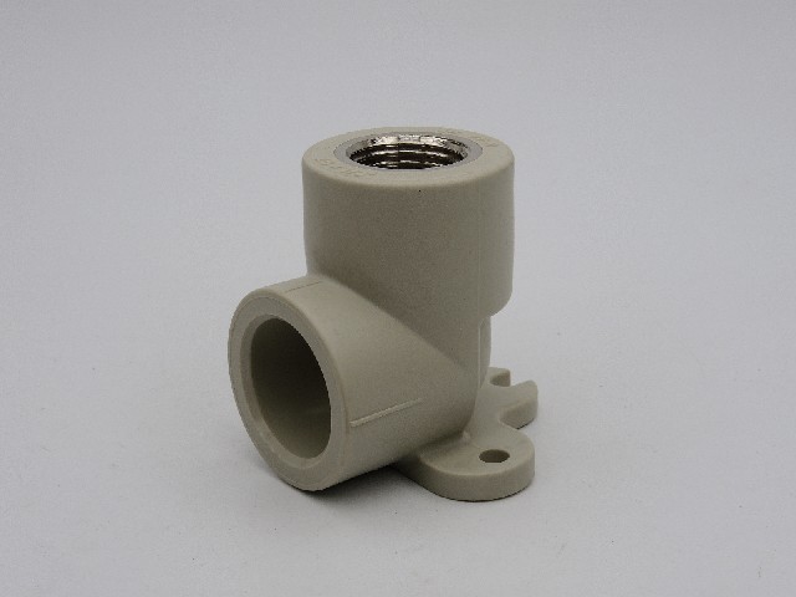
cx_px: 398
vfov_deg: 22.3
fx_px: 1518
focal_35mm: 66
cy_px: 298
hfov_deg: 29.4
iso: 100
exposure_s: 1/500
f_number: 8
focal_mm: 14.1
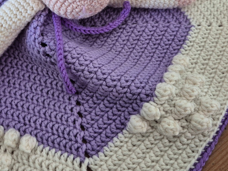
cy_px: 14
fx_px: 303
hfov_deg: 41.0
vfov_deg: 30.0
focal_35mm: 46
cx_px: 91
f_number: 1.8
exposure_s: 1/100
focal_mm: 5.4
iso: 200
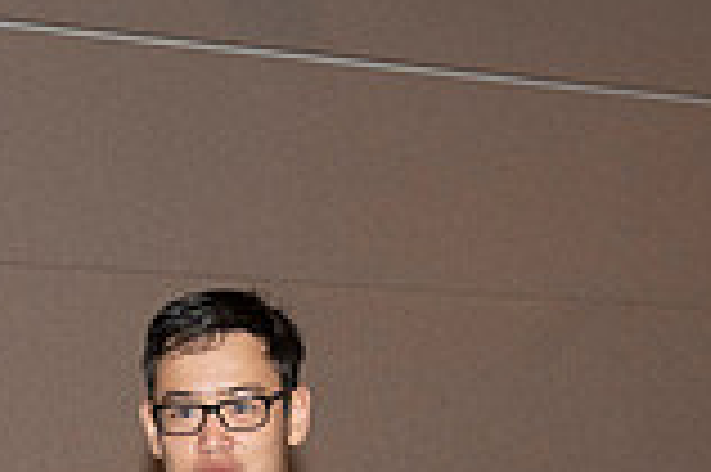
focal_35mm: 150
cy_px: 962
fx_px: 2959
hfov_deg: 13.6
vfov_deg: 8.6
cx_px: 108
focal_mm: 35
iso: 1250
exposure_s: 1/200
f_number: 5.6
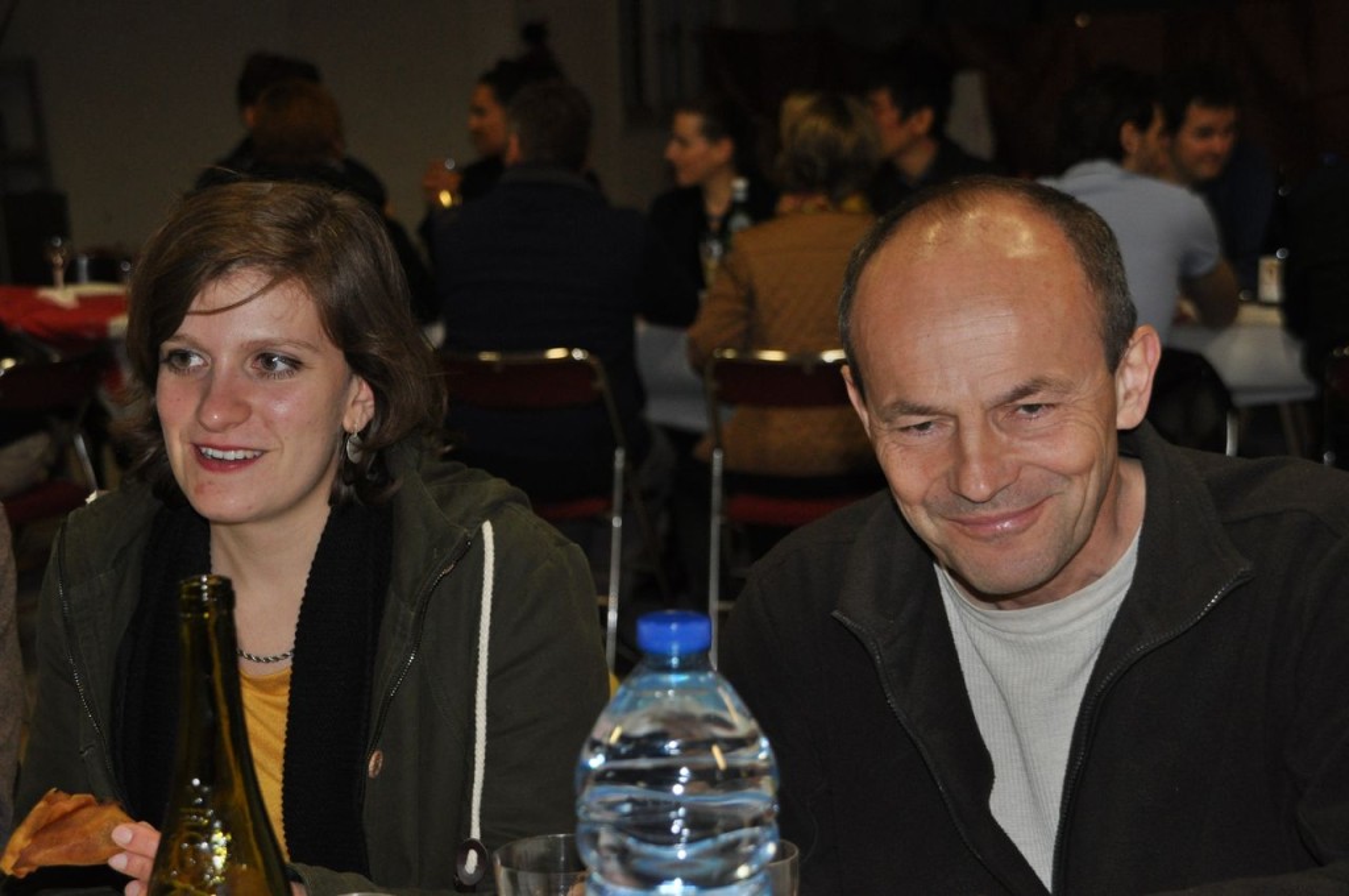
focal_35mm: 75
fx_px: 2807
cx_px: 674
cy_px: 448
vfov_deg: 18.1
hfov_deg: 27.0
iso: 800
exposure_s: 1/60
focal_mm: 50
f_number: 4.8
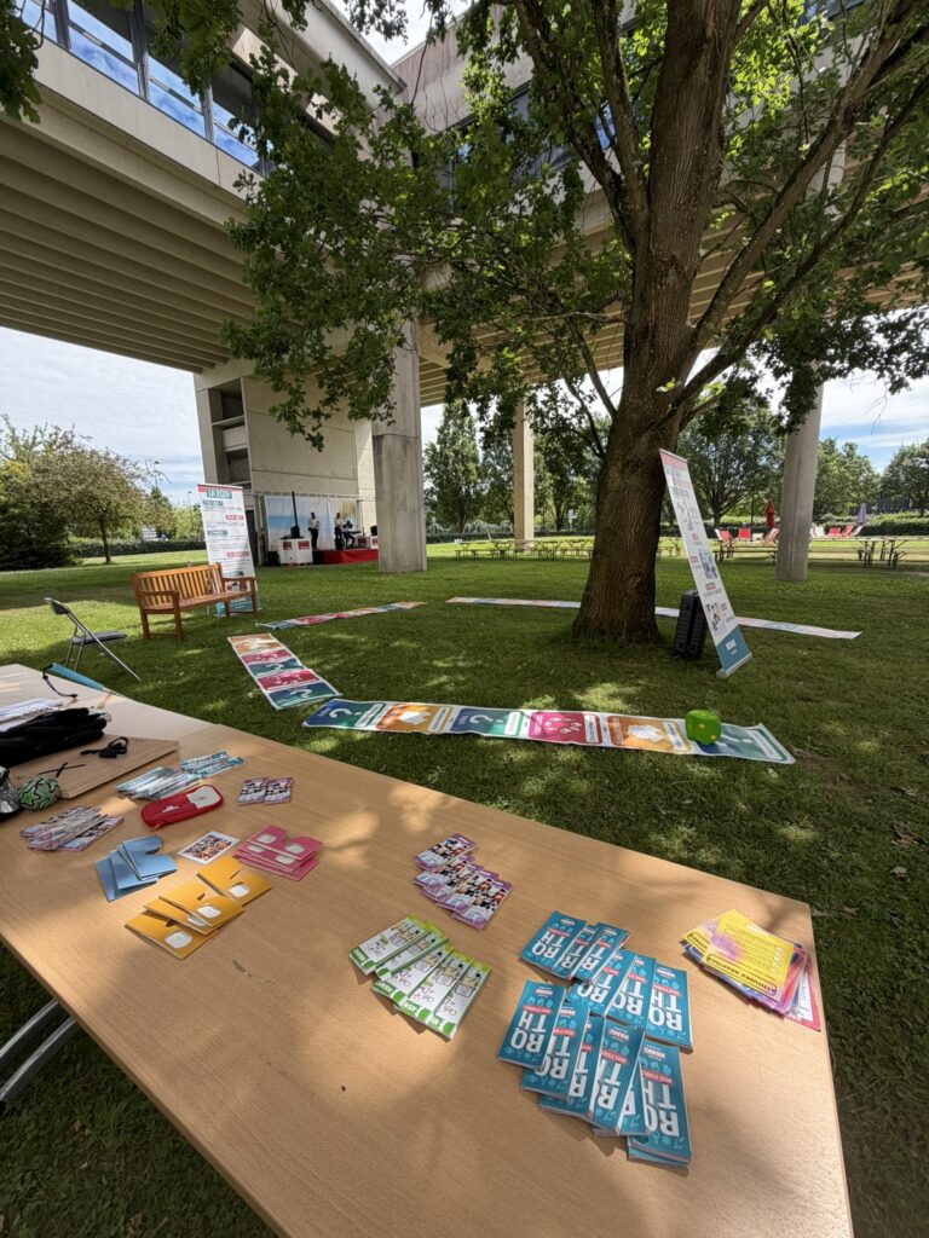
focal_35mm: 14
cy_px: 619
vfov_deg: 102.1
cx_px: 464
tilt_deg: -9.3
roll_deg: +1.7
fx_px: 501
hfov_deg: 85.7
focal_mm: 2.22
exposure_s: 1/540
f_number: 2.2
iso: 40
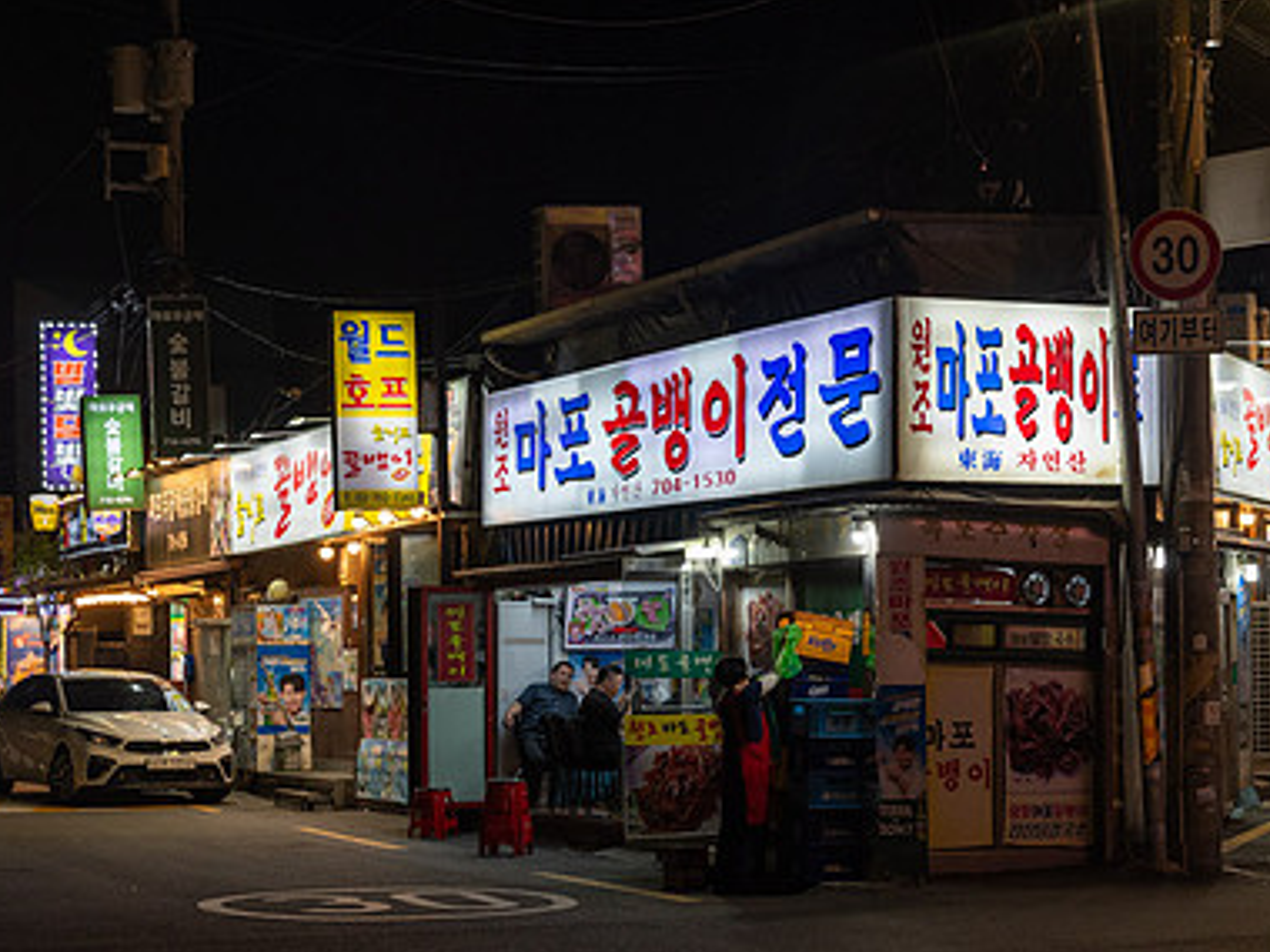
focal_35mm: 77
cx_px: 762
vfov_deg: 19.1
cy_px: 636
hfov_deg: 25.3
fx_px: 2825
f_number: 4
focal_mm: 52
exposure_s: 1/125
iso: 560
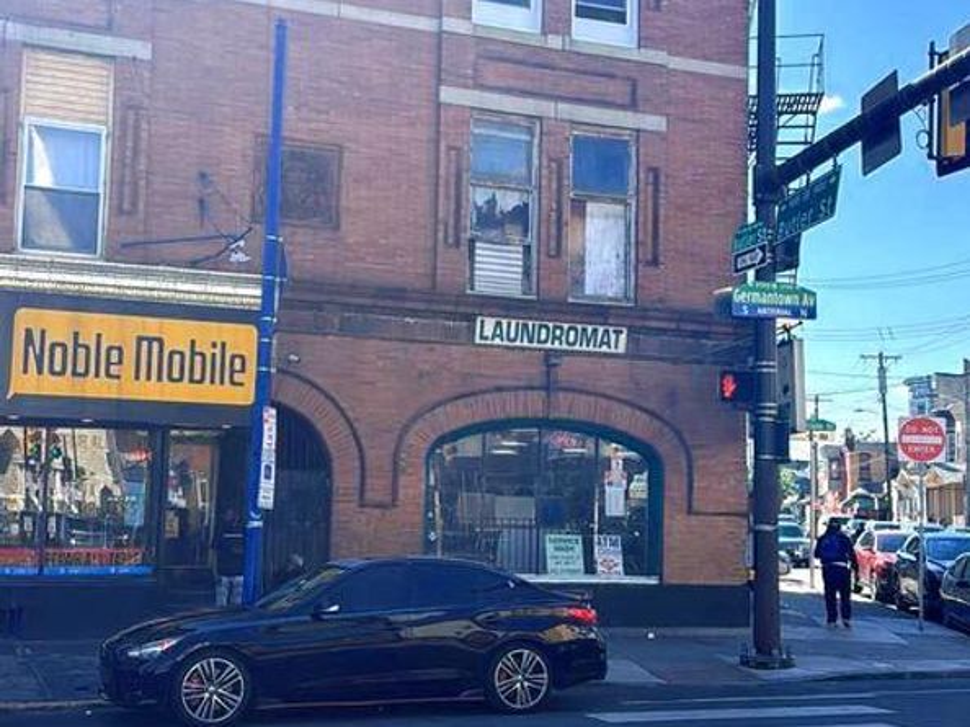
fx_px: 700
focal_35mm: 25
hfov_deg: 69.4
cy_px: 364
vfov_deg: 54.8
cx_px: 485
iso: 80
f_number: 1.78
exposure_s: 1/4167
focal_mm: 6.76
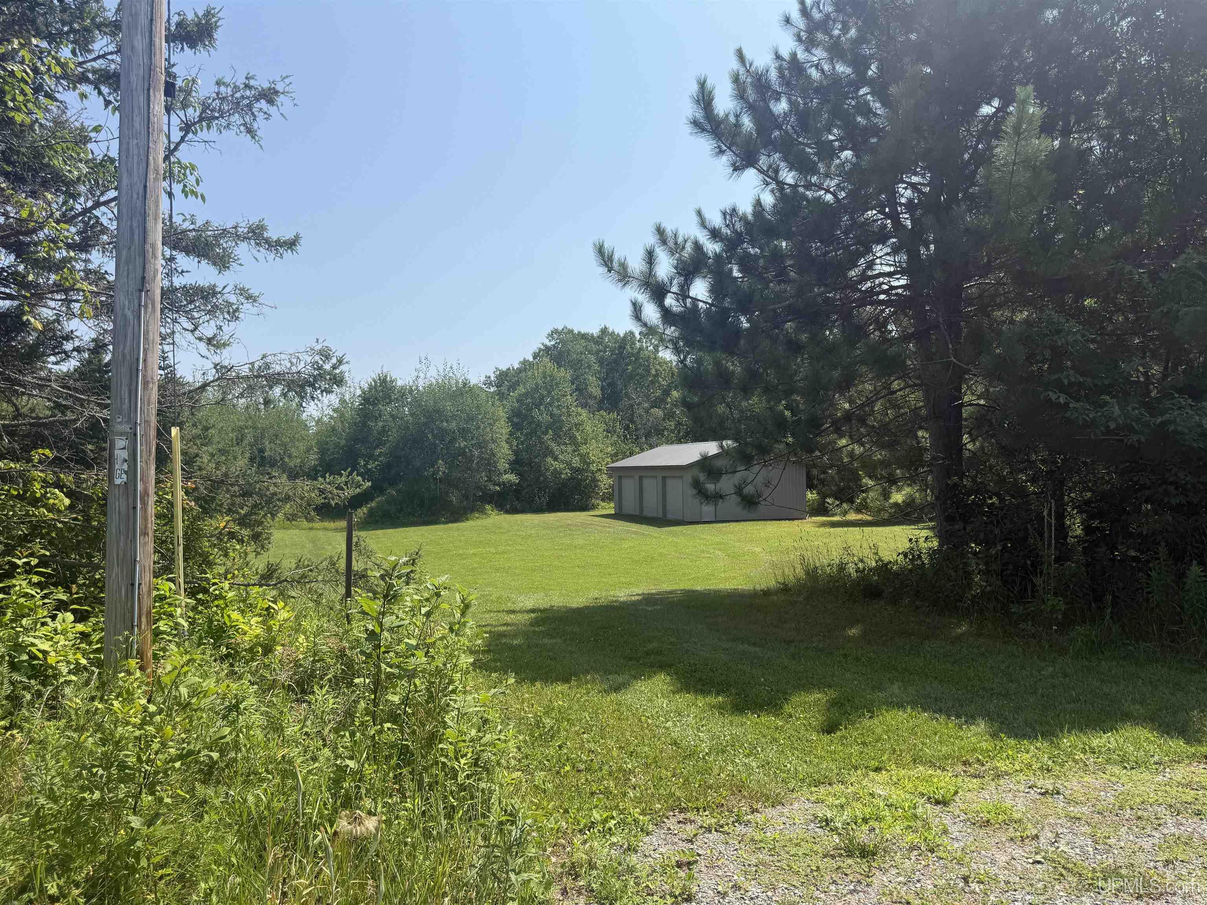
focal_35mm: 24
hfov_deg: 71.6
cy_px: 452
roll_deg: +0.7
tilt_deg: +2.1
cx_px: 604
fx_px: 837
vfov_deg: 56.8
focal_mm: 6.76
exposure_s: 1/3759
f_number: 1.78
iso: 80
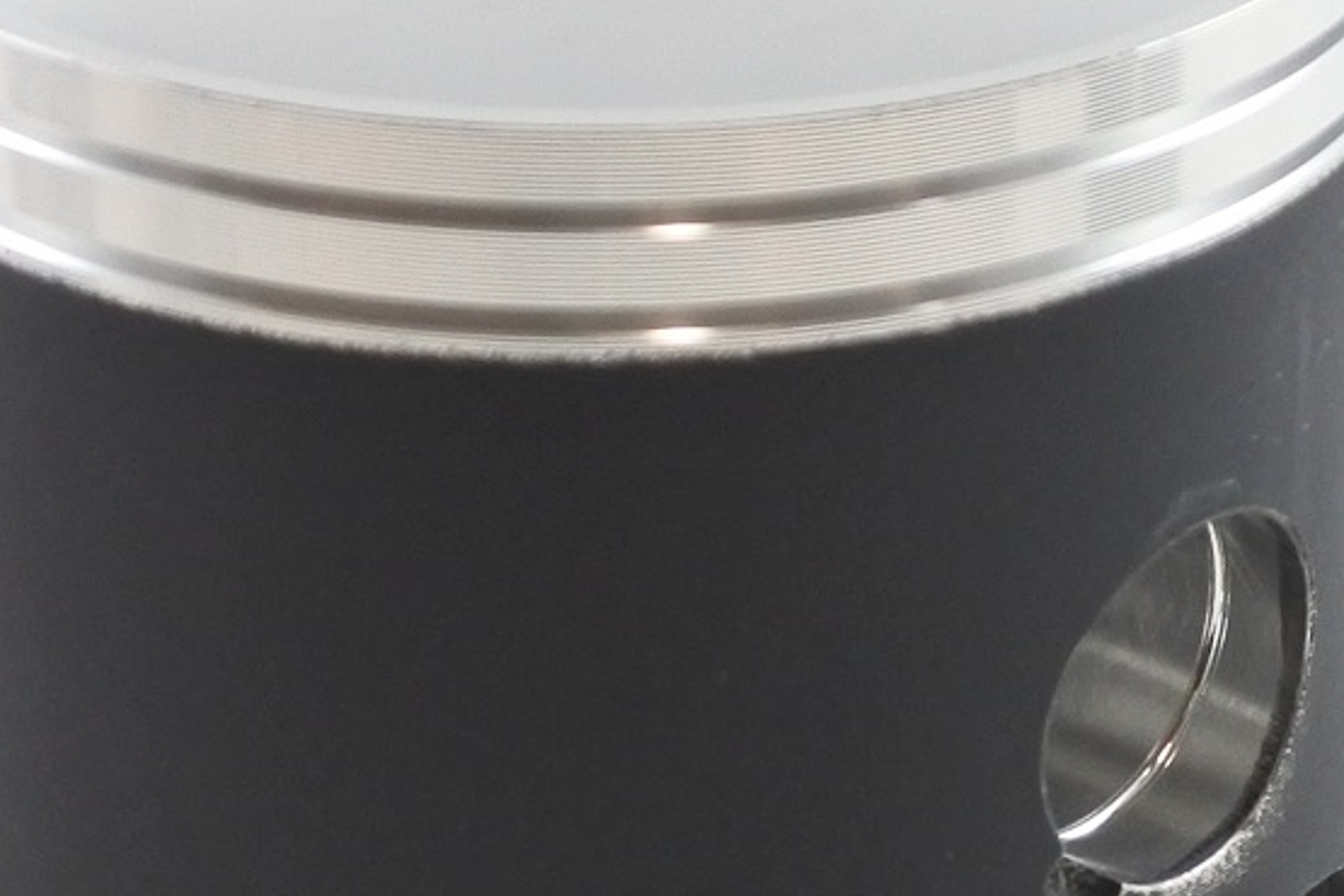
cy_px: 552
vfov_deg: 10.5
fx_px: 4890
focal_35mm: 131
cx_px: 601
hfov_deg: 15.6
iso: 560
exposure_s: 1/125
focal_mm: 14.3
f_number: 4
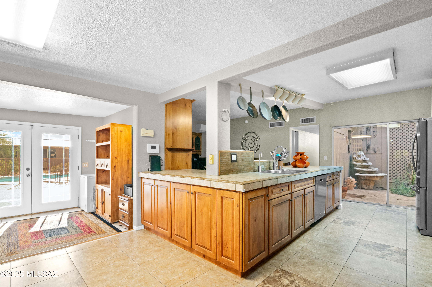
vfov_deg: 73.7
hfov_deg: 96.8
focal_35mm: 16
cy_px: 144
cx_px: 216
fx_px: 192
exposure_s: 1/5
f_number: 22
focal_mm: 16
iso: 1600
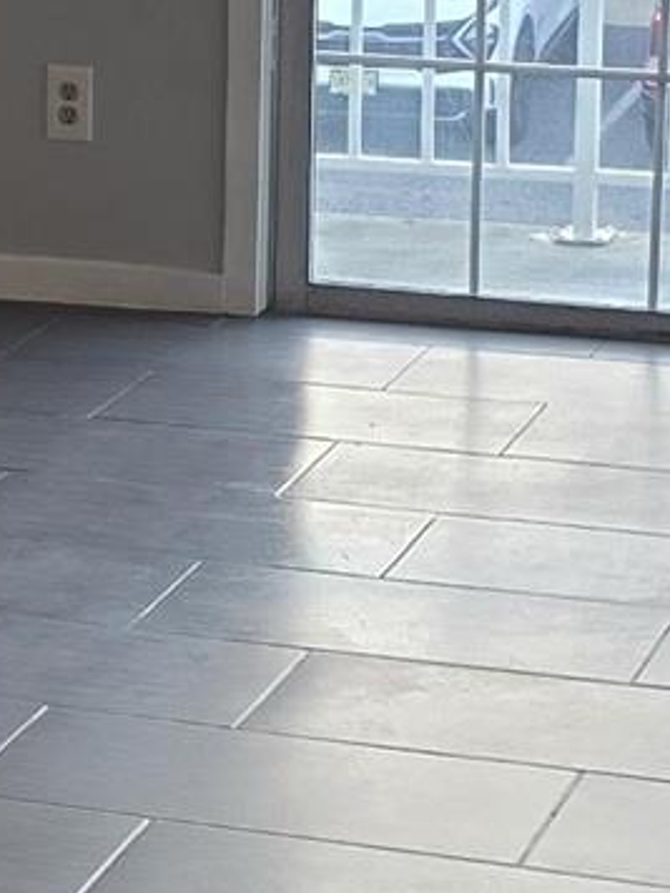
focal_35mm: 149
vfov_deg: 13.2
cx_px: -73
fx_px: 3845
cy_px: 281
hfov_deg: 9.8
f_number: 1.7
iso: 80
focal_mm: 6.3
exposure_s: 1/120
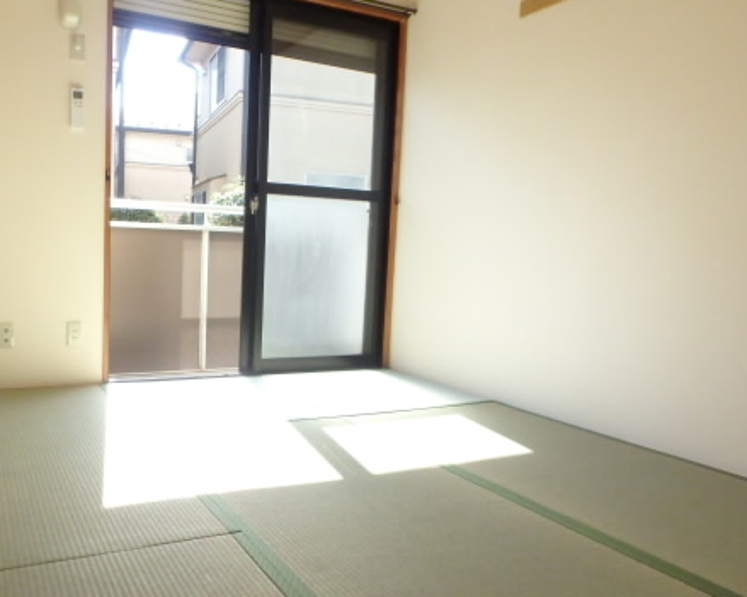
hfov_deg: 60.9
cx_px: 255
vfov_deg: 51.4
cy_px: 327
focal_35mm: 28
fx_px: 619
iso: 800
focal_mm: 3.7
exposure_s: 1/640
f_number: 3.5
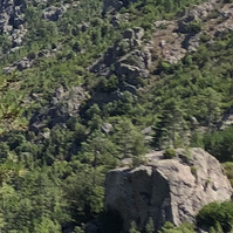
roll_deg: -0.2
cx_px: -349
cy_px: 136
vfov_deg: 8.8
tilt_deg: +1.9
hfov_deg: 8.0
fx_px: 1515
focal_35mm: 199
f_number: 1.8
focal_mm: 4
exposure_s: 1/1372
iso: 20
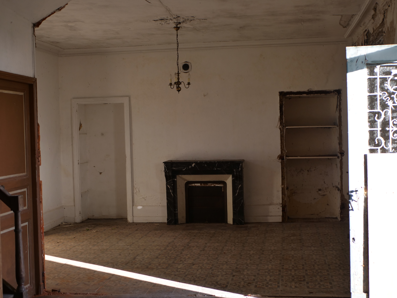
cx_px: 198
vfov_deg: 29.1
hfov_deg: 38.2
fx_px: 573
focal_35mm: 50
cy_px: 149
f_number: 2.5
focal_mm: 25
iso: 200
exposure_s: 1/250
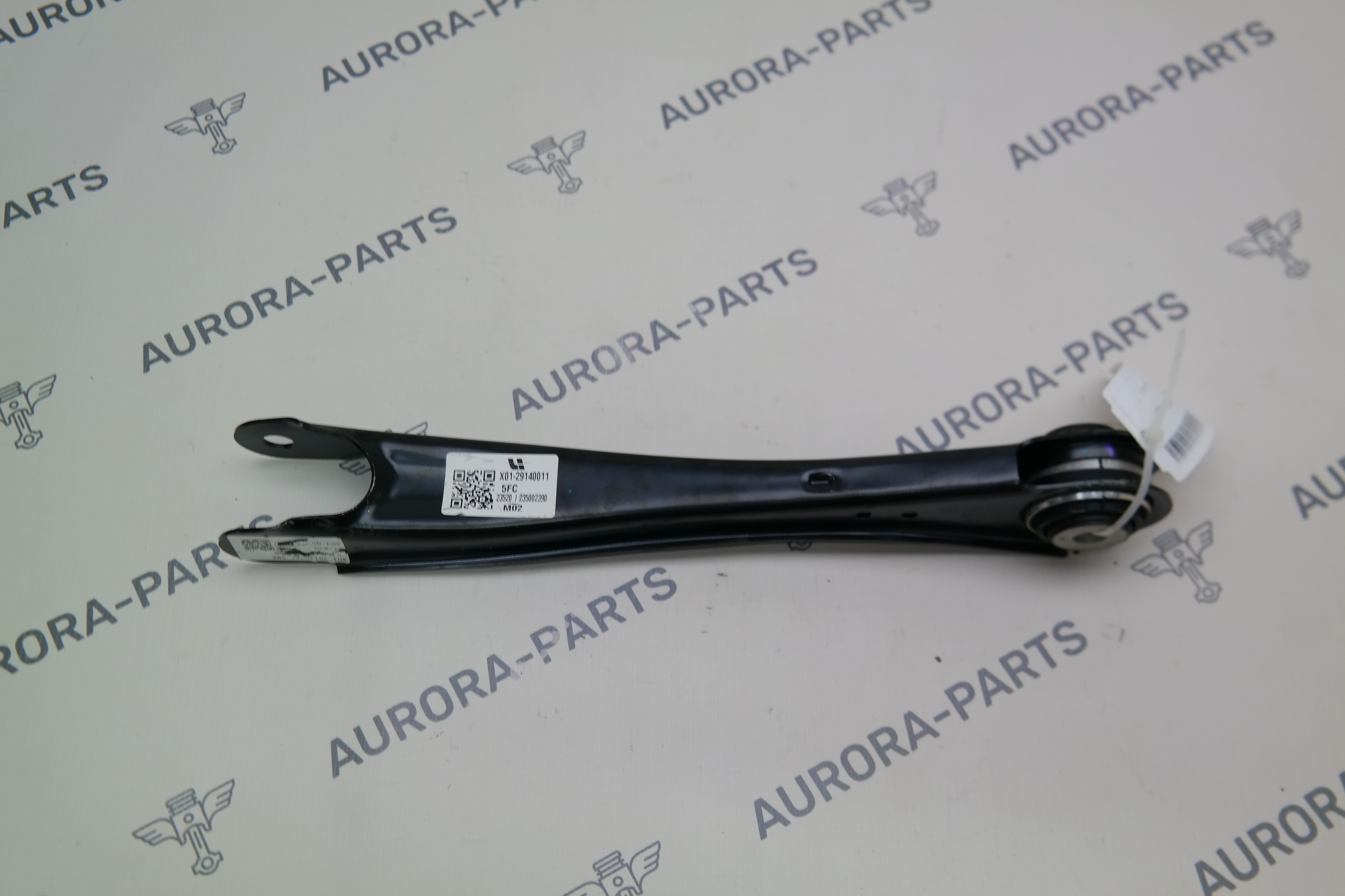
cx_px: 672
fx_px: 1345
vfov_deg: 36.9
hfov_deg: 53.1
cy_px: 448
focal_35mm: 36
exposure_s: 1/100
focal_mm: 24
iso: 100
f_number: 4
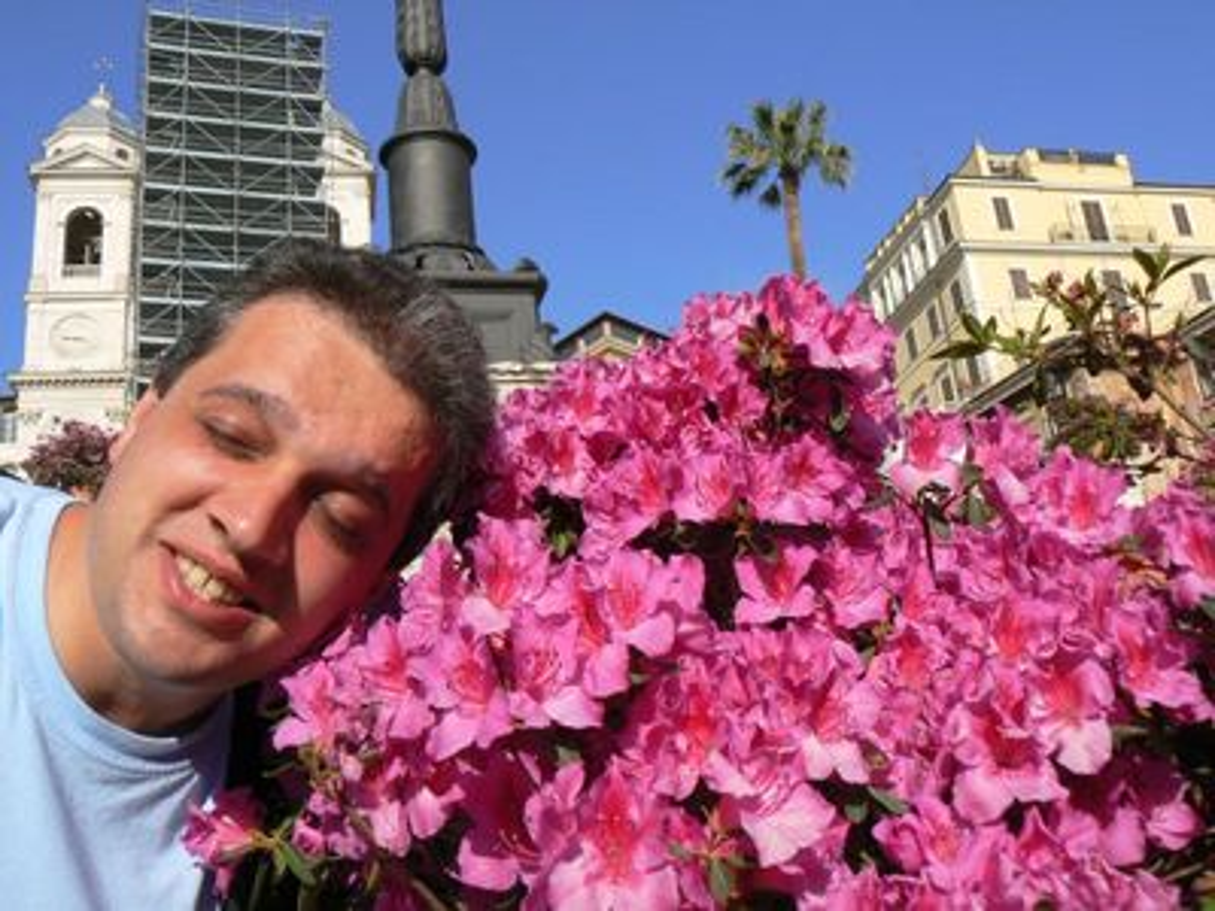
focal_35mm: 36
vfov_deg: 39.7
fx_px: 1264
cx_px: 608
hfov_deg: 51.4
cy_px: 456
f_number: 5.6
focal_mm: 6
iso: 80
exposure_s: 1/640
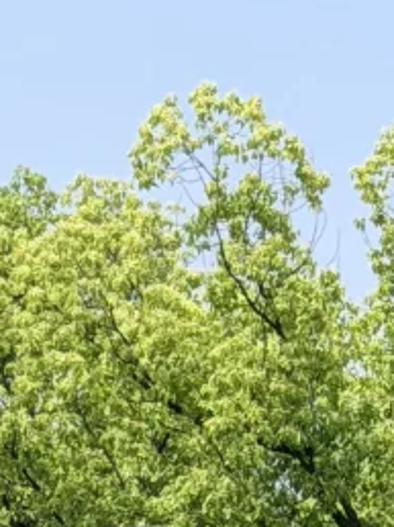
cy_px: 901
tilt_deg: -2.6
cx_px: -312
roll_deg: -1.0
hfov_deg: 5.5
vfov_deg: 7.2
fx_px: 4074
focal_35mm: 268
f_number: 1.78
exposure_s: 1/4878
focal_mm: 6.76
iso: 80
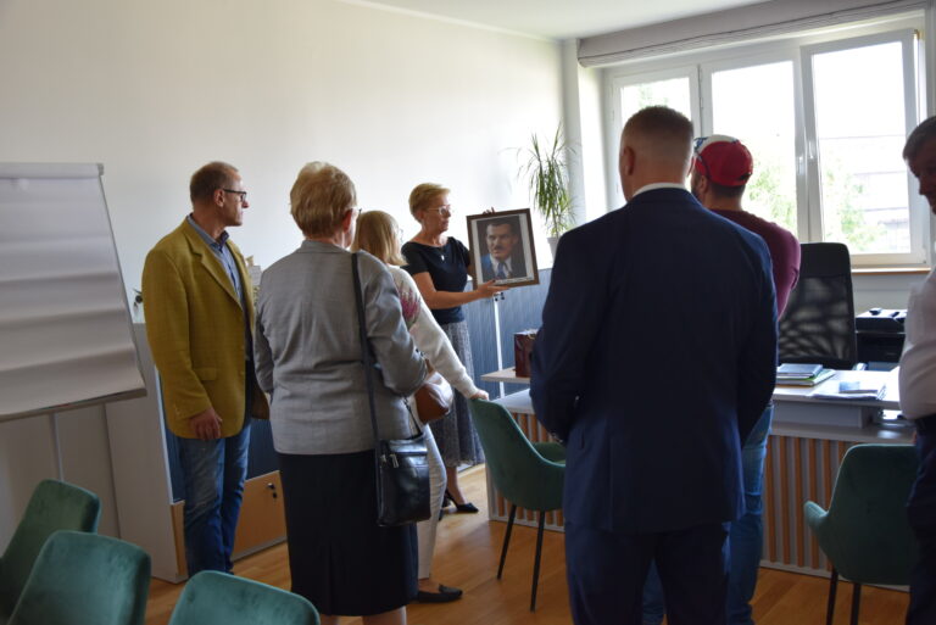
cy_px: 312
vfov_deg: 36.9
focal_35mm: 36
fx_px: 936
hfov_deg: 53.1
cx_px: 468
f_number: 4
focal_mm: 24
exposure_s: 1/60
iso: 640
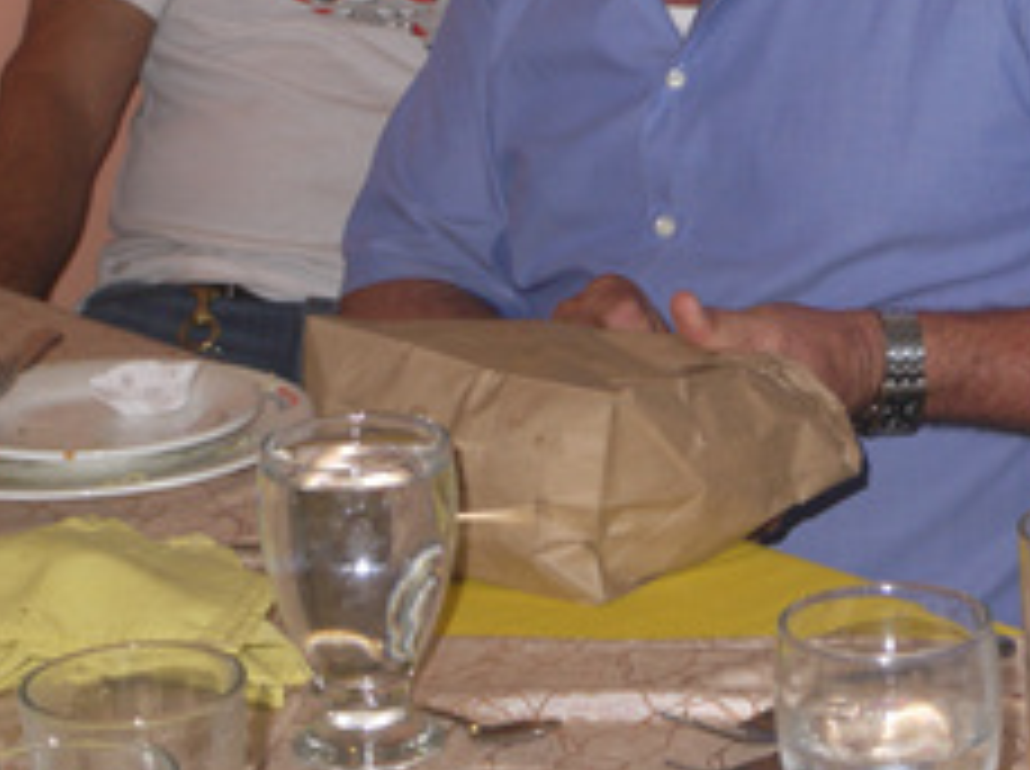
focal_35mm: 112
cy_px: 117
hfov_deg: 16.9
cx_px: 1205
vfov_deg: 13.1
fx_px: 3327
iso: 160
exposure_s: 1/30
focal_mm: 20
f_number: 4.5
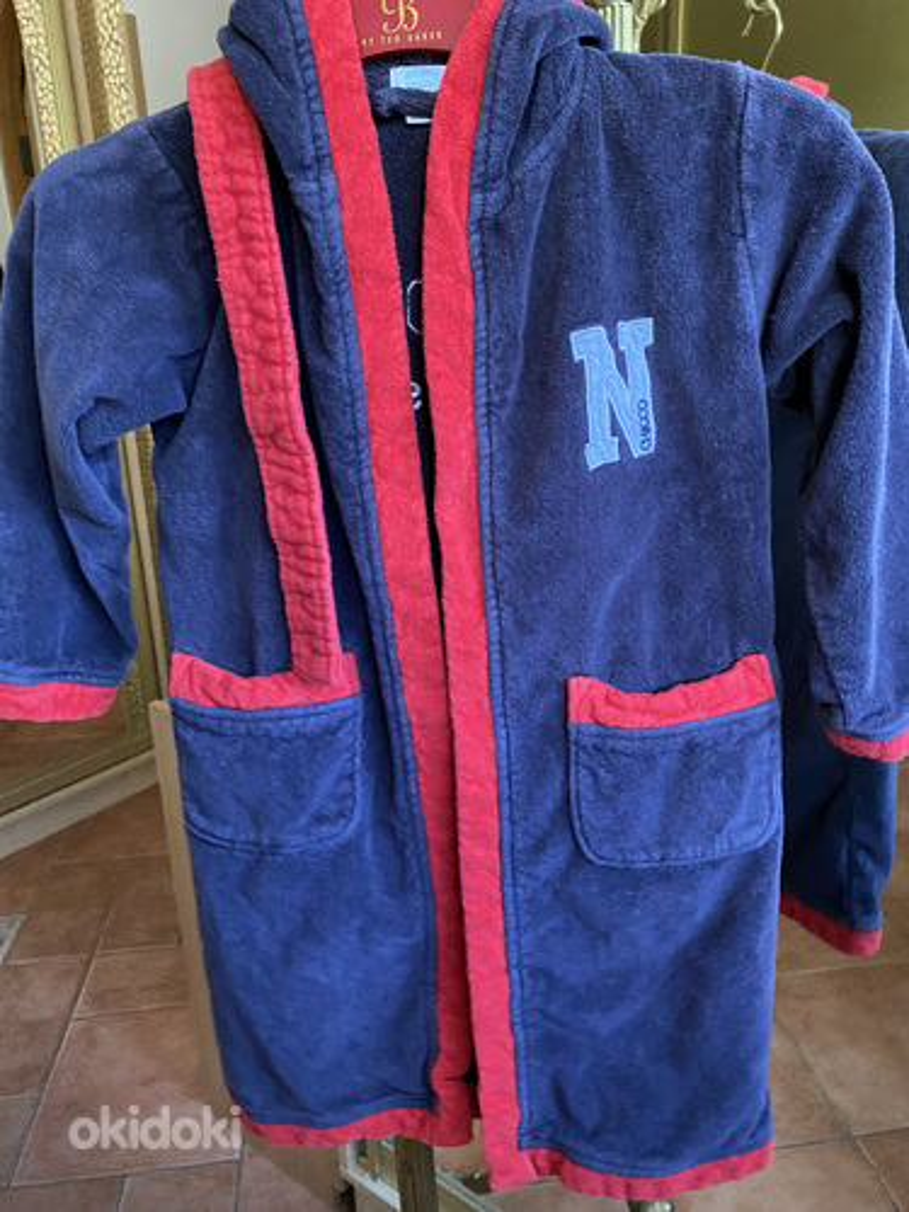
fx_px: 910
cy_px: 606
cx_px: 454
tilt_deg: -17.2
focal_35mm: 26
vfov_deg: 67.3
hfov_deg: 53.1
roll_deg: +1.6
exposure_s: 1/25
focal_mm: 4.25
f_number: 1.8
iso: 500
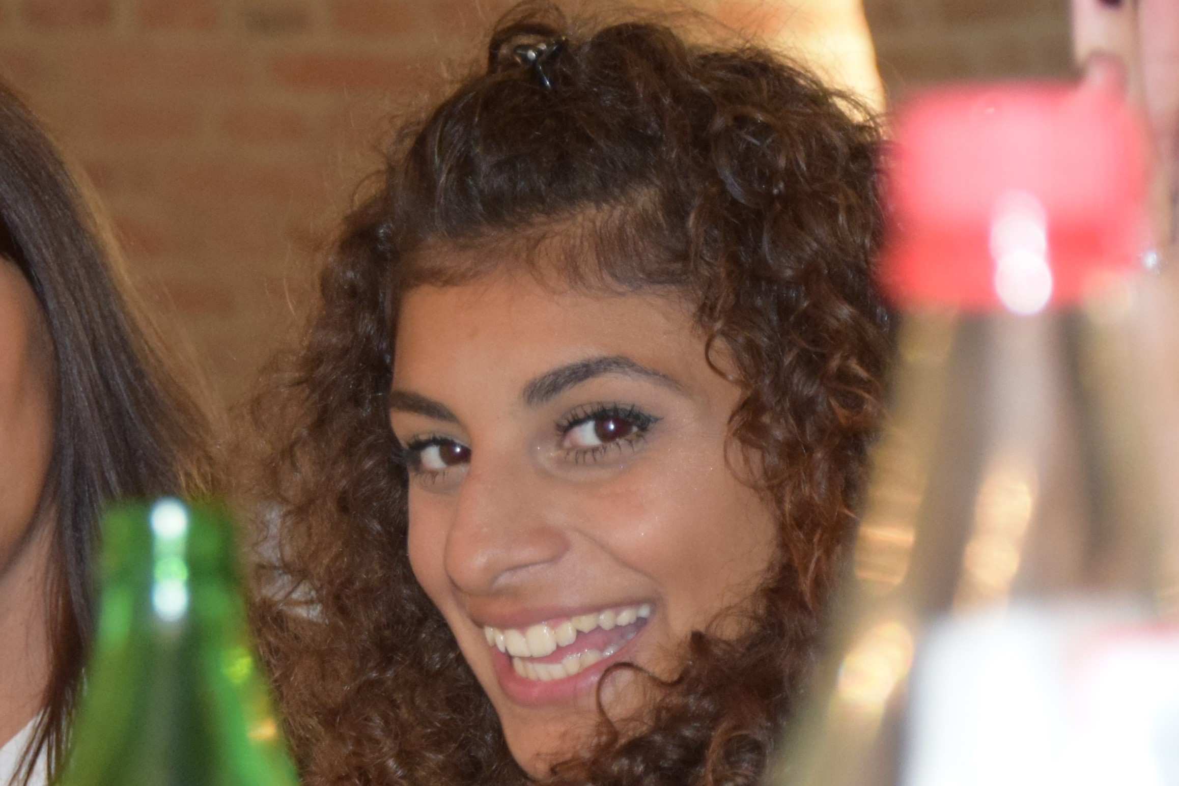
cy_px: 393
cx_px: 590
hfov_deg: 20.6
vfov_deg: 13.8
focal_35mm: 99
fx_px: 3242
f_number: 5.3
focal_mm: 66
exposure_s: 1/60
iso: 1800
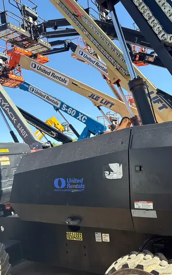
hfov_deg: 35.9
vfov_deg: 54.7
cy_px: 171
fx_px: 262
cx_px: 117
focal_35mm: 35
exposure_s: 1/933
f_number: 1.6
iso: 64
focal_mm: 5.96
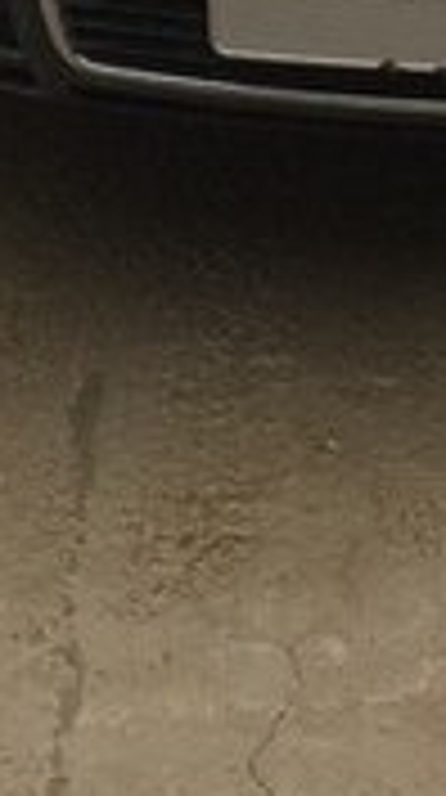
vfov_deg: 17.0
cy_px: -268
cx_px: 351
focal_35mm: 118
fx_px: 2492
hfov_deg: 10.2
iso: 32
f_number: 2.2
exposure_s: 1/430
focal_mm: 4.15
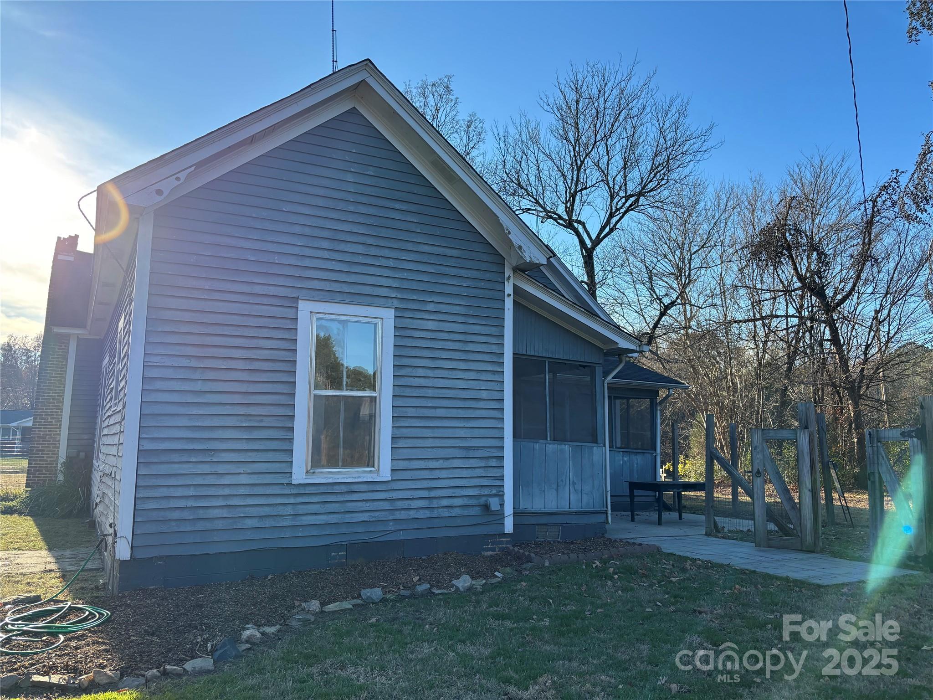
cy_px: 350
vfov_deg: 53.1
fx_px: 701
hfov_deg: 67.3
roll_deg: -1.7
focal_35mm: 26
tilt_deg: +7.9
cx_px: 466
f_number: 1.6
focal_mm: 5.96
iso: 50
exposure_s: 1/1233
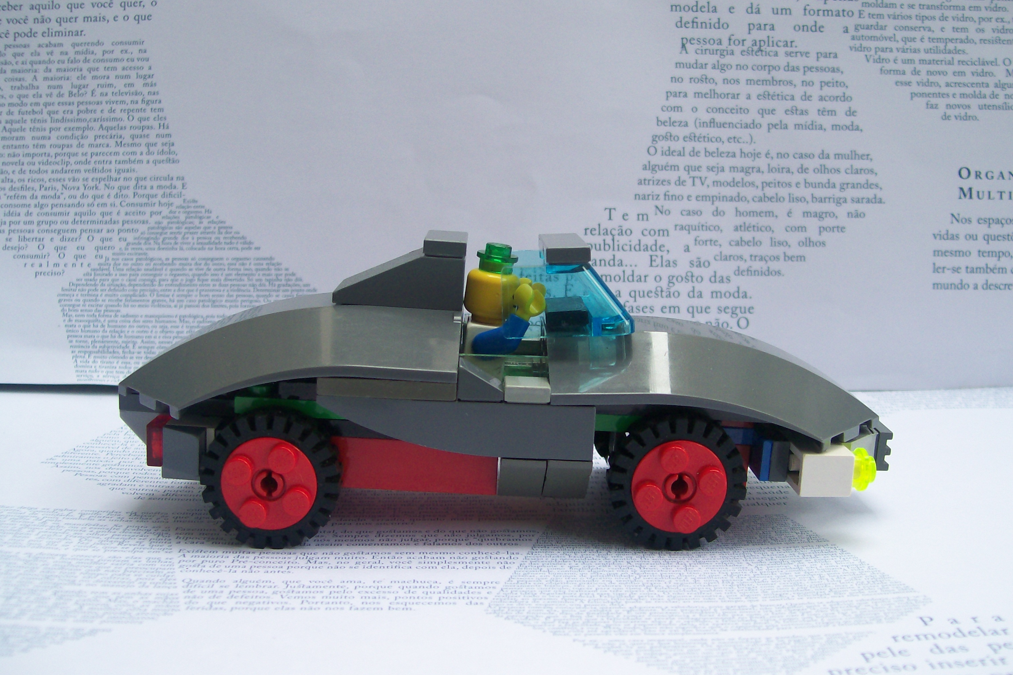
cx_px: 514
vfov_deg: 35.1
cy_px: 331
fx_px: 1069
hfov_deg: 50.7
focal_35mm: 38
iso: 80
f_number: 2.7
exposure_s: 1/226
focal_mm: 6
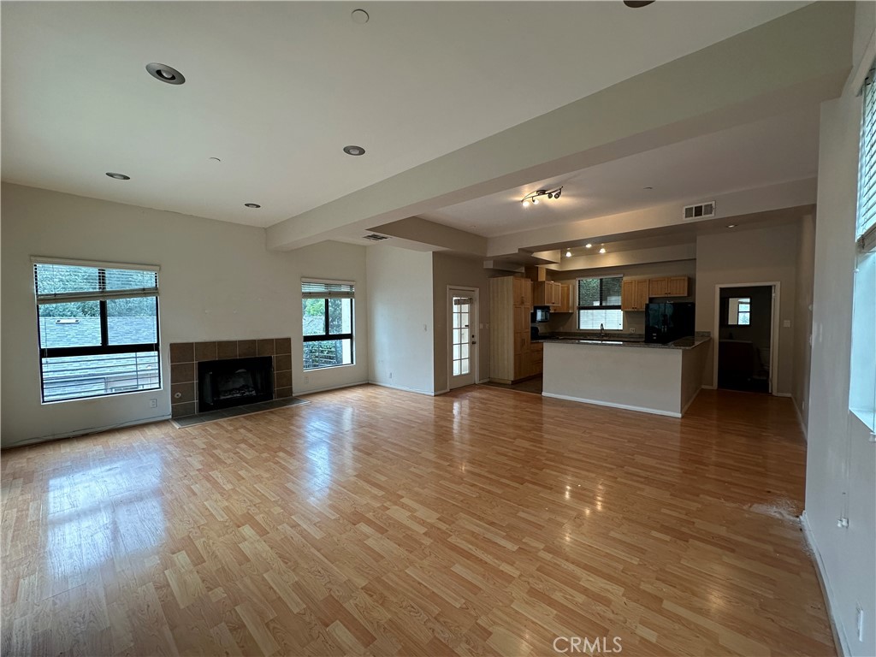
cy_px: 328
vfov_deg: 85.7
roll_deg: +0.0
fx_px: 354
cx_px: 438
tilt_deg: -2.9
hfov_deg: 102.1
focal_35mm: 14
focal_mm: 2.22
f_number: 2.2
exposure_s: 1/120
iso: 160
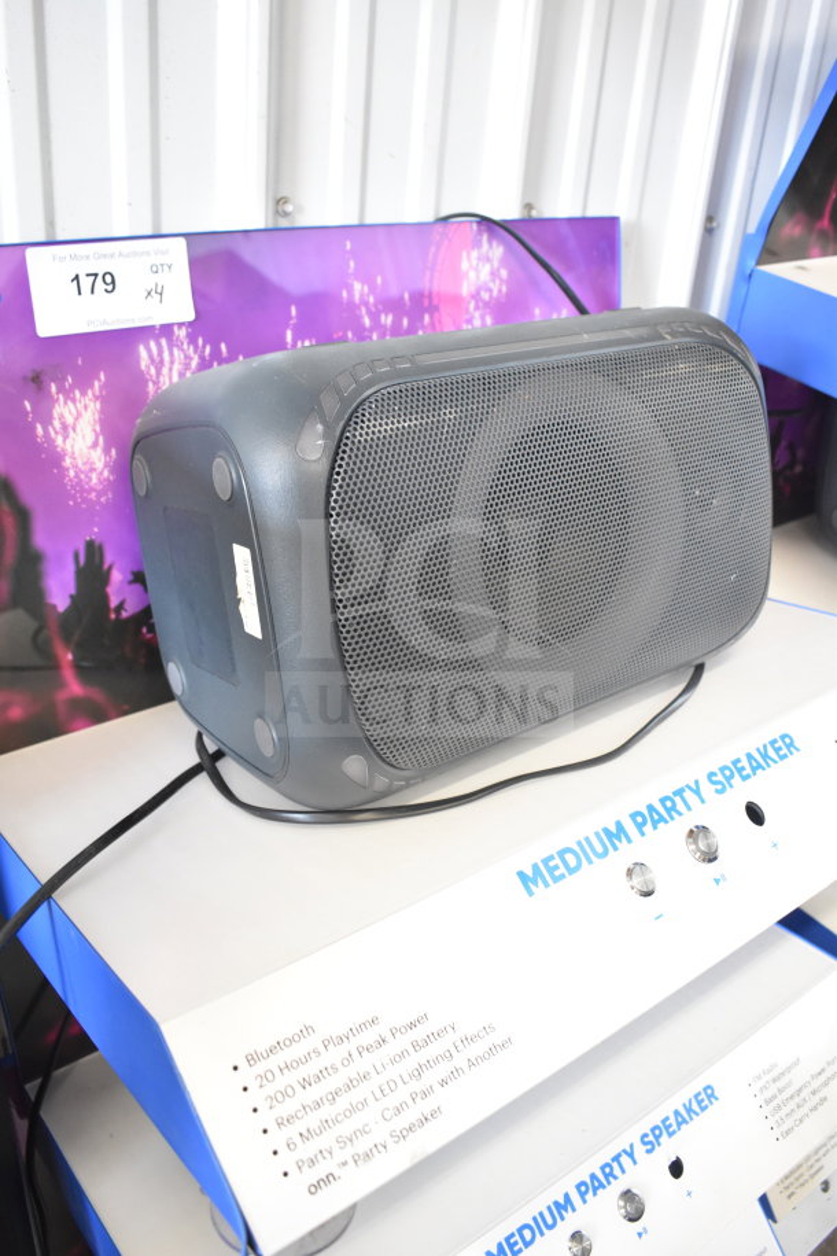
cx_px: 418
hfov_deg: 43.6
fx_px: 1046
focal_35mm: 30
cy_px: 628
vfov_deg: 61.9
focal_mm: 20
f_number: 3.8
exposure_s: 1/30
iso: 1600
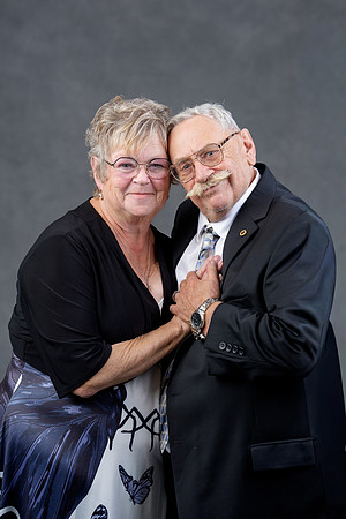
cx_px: 173
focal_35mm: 83
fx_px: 1196
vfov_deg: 24.5
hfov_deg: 16.5
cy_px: 260
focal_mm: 83
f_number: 4
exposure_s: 1/160
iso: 160
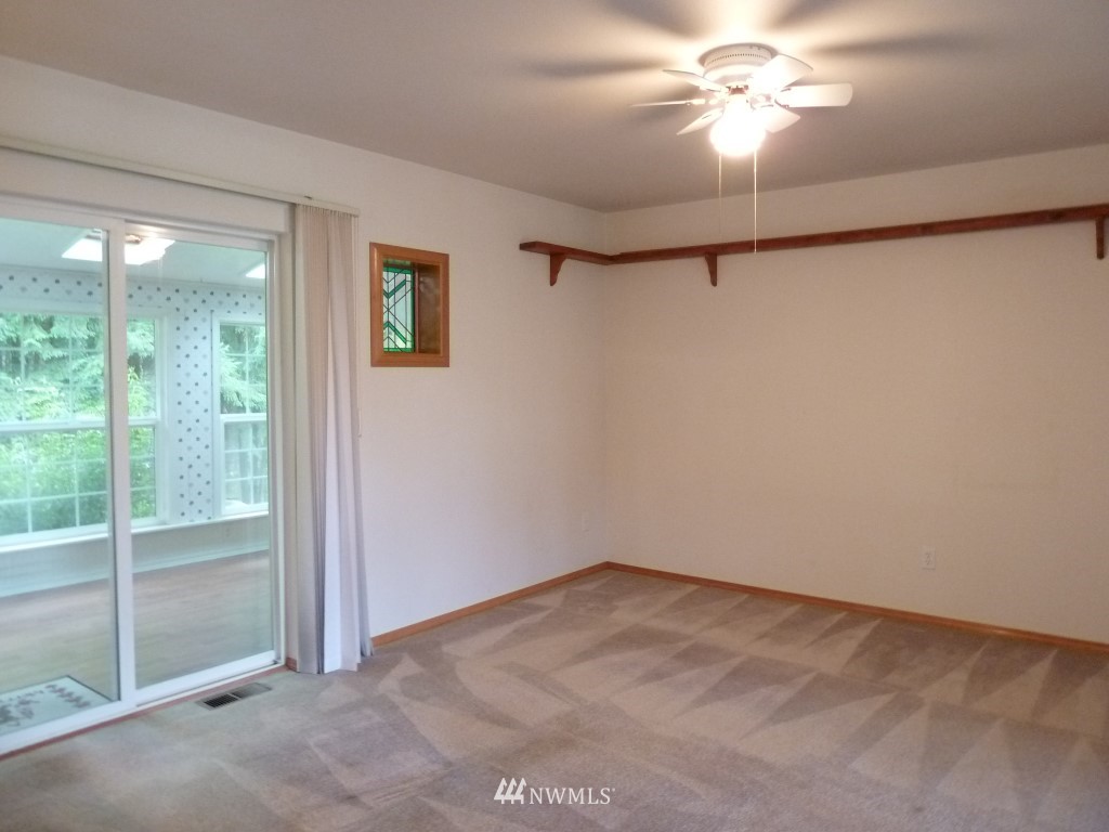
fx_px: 801
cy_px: 416
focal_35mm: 25
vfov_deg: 54.9
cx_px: 554
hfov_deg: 69.4
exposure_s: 1/8
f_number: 3.3
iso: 400
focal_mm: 4.1
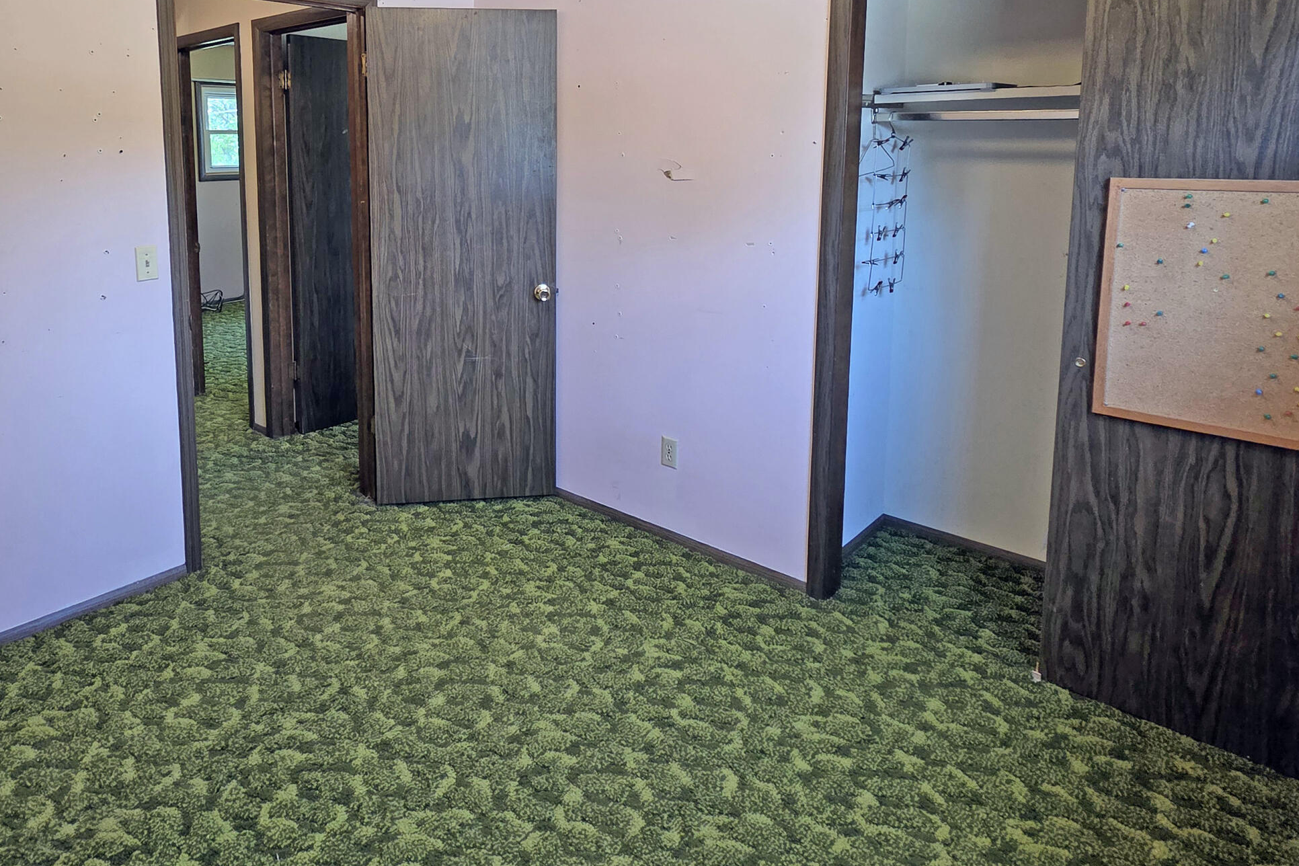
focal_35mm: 21
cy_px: 235
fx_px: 758
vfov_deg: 57.0
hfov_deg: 79.9
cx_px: 498
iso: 160
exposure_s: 1/60
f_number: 2.2
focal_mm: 2.2
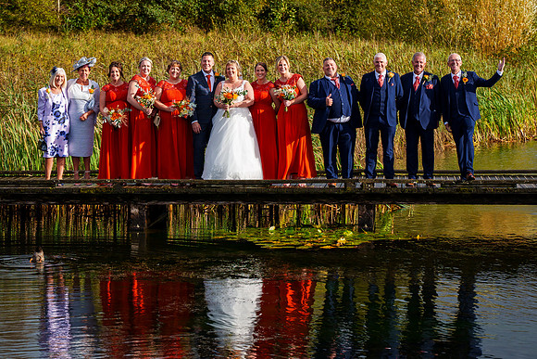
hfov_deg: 16.7
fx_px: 1832
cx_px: 242
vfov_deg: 11.1
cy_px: 74
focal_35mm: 123
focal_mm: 75
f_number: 4.5
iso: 250
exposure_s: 1/1250
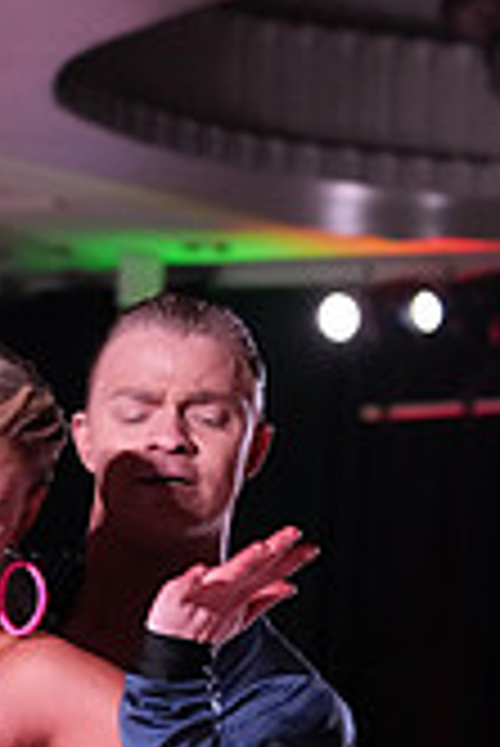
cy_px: 1138
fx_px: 6112
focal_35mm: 294
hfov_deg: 4.7
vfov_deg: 6.9
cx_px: -52
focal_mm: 84
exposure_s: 1/320
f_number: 5
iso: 5000
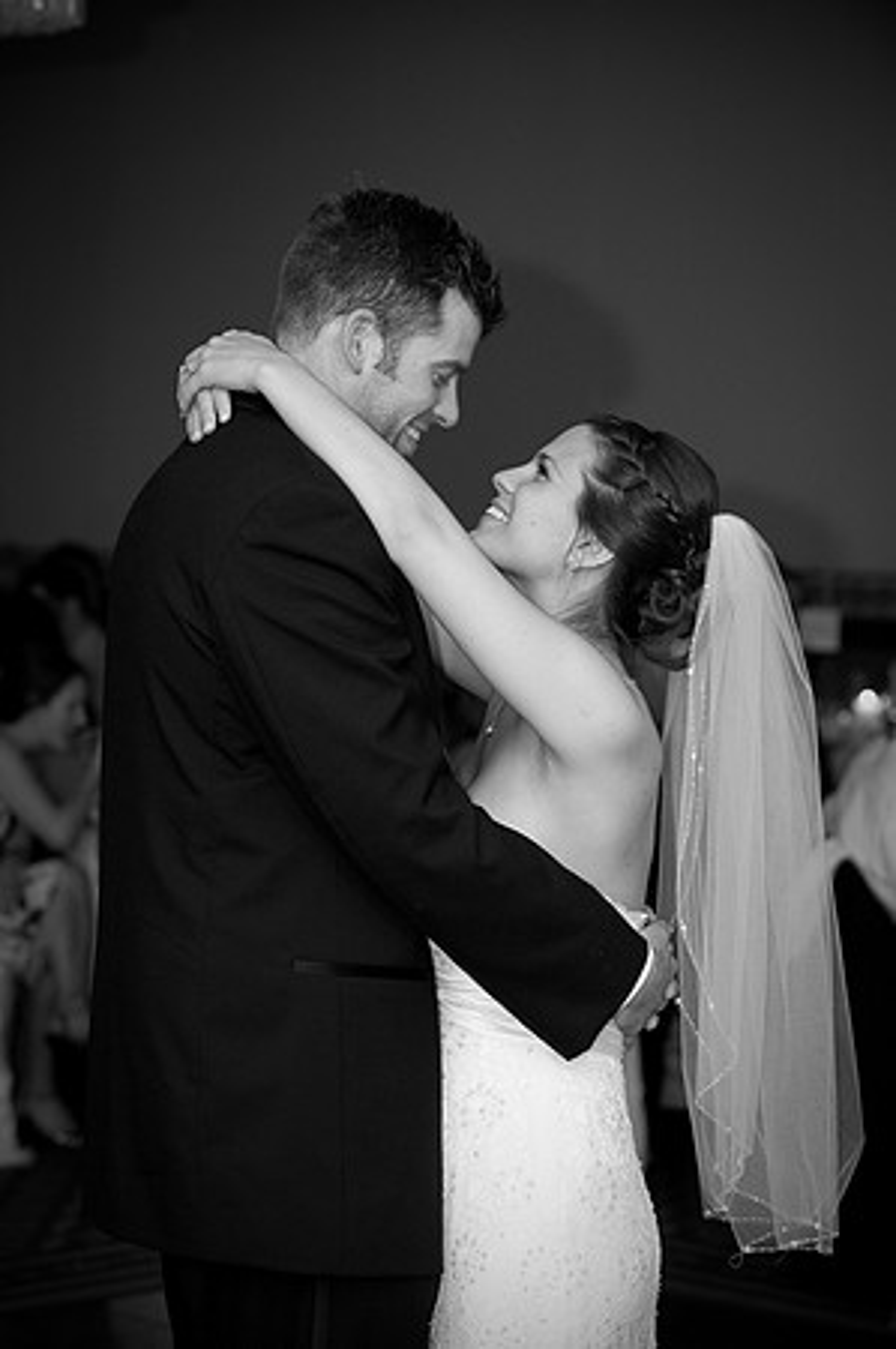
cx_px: 448
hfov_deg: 12.4
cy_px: 674
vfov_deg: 18.6
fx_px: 4116
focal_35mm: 110
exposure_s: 1/40
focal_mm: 110
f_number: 5.6
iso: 1250
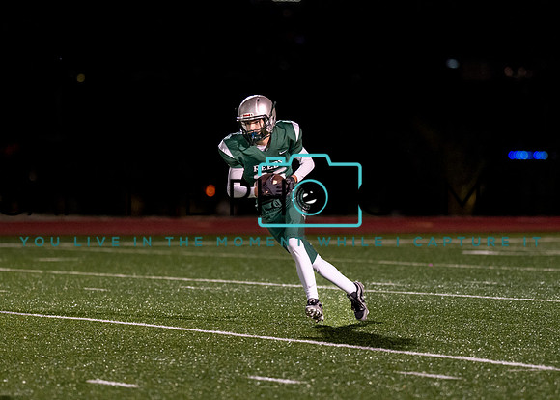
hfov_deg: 7.2
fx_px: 4472
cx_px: 292
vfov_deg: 5.1
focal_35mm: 281
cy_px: 198
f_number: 1.8
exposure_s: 1/1250
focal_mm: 135
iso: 1600
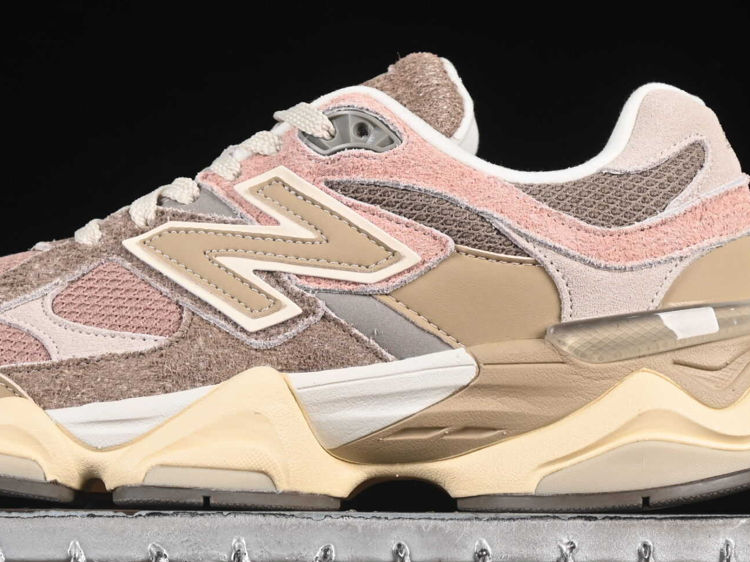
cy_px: 201
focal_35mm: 143
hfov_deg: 13.8
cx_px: 311
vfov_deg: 10.4
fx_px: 3098
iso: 160
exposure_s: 1/60
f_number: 7.1
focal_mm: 50
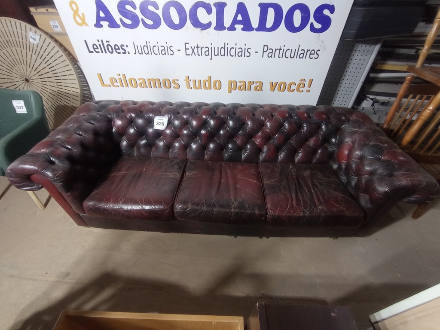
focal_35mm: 28
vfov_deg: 49.7
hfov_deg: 63.4
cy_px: 165
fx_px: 356
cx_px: 220
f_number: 2.2
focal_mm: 1.65
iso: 210
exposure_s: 1/30
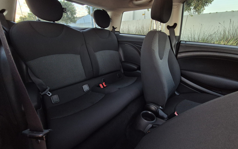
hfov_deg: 105.3
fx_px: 91
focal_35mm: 14
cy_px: 78
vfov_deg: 78.6
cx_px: 119
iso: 320
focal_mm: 2.2
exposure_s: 1/50
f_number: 2.2
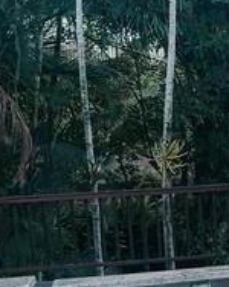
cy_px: 168
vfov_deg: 18.5
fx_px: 883
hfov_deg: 13.9
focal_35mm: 104
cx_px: 345
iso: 125
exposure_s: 1/50
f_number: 1.7
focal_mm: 4.7
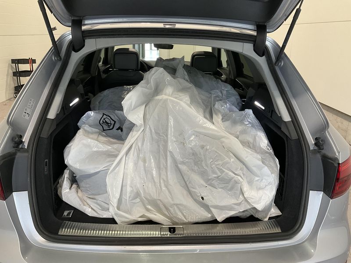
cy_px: 132
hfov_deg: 61.7
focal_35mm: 29
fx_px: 294
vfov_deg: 48.2
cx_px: 176
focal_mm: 3
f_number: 1.8
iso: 80
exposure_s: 1/50
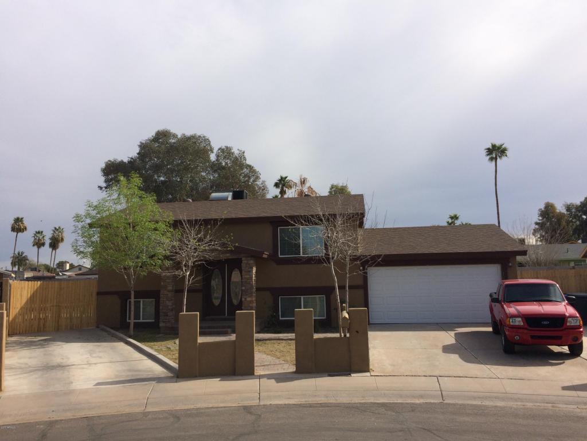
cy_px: 220
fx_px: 492
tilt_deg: +6.8
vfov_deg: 48.2
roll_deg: -0.2
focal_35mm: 29
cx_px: 294
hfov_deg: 61.7
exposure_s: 1/2740
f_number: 2.2
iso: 32
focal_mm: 4.15
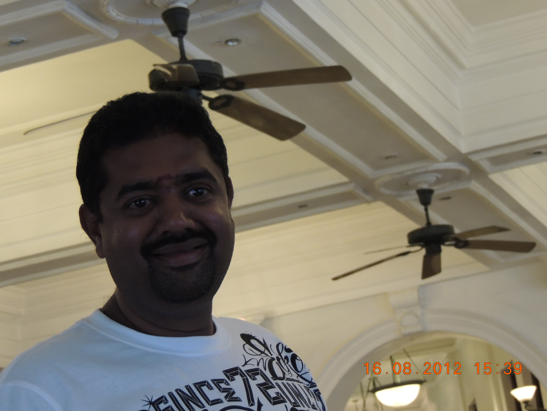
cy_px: 206
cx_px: 274
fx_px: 1659
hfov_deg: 18.7
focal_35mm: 105
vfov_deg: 14.1
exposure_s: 1/25
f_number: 4.2
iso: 500
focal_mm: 18.7
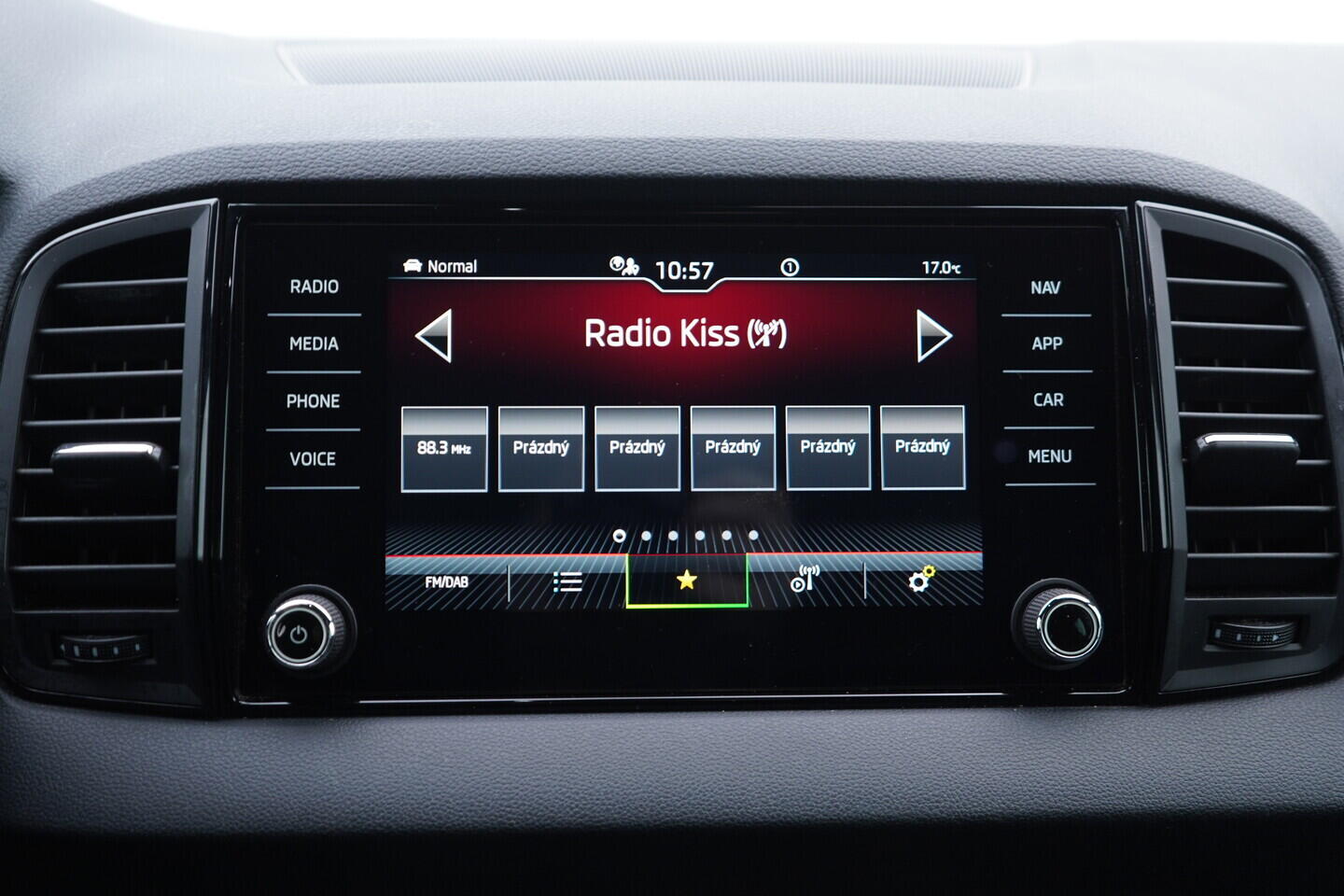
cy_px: 448
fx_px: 1344
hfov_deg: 53.1
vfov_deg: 36.9
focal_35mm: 36
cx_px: 672
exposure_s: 1/40
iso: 250
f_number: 2.8
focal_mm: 24
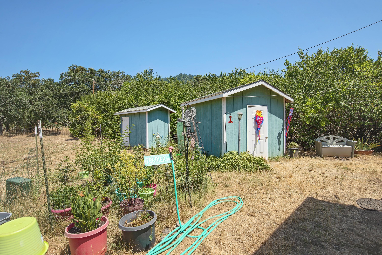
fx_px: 191
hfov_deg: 90.0
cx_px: 191
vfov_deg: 67.4
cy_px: 128
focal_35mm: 18
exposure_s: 1/125
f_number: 9
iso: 100
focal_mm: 18
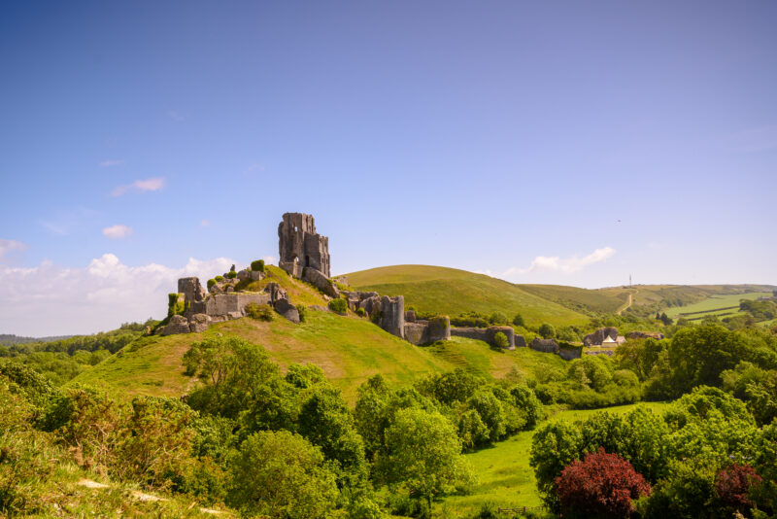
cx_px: 388
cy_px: 260
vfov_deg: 36.9
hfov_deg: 53.1
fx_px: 777
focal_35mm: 36
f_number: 5
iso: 100
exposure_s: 1/500
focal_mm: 36
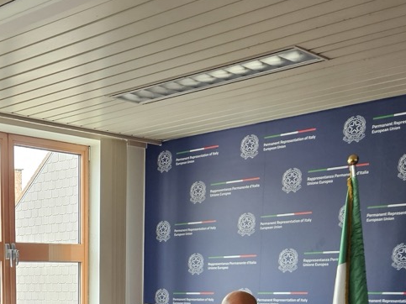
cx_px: 17
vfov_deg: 21.8
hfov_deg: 29.9
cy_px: 387
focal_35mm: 61
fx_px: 715
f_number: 1.8
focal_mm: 5.4
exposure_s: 1/180
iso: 200
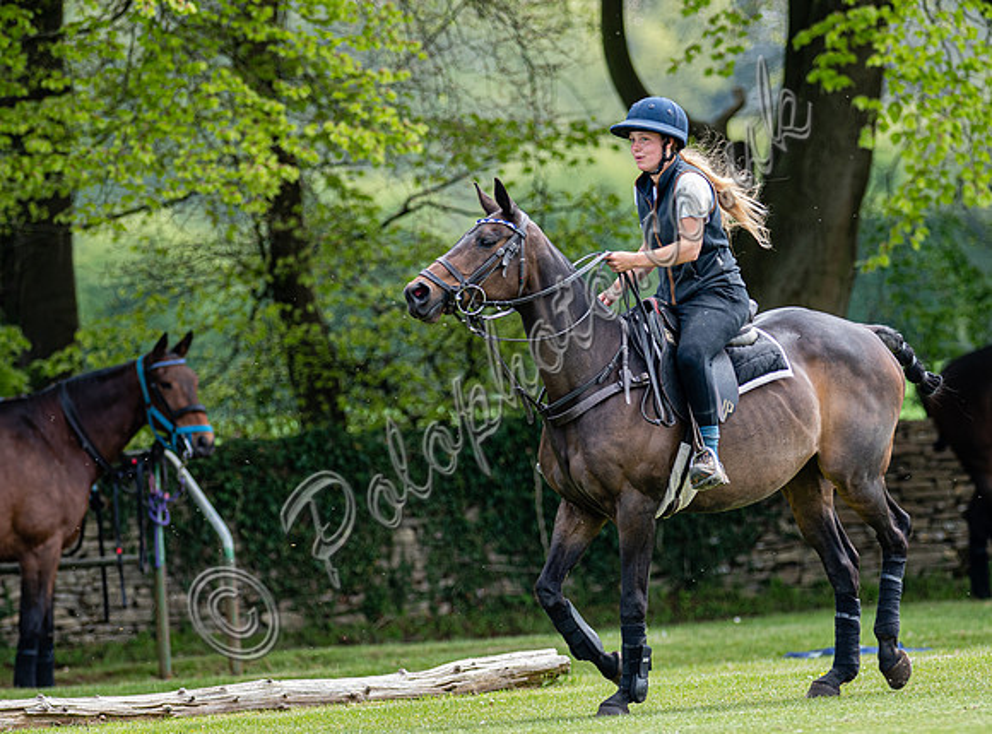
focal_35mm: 505
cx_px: 574
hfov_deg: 3.9
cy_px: 355
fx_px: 14404
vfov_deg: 2.9
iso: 400
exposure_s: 1/800
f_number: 3.2
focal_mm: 300
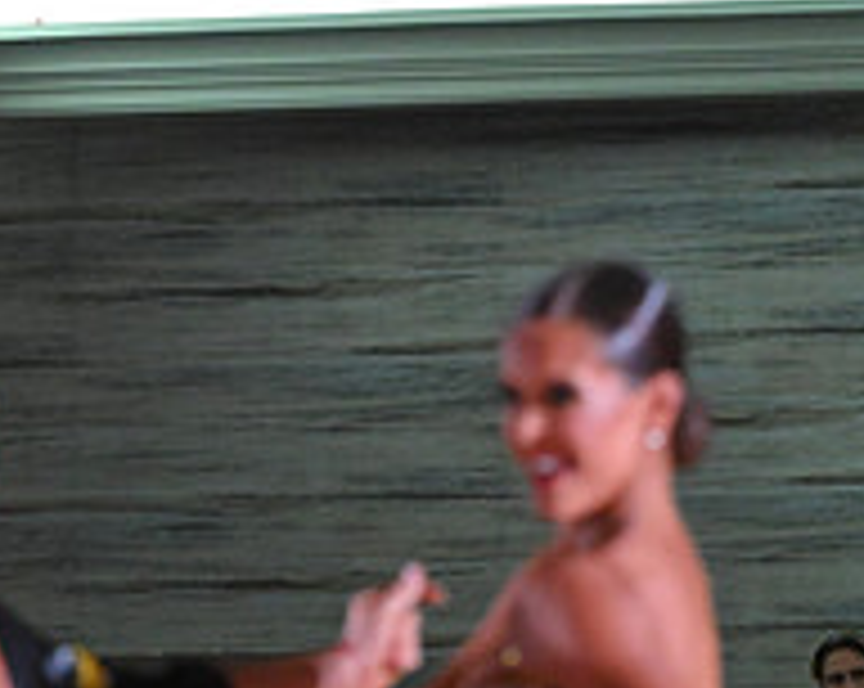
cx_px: 313
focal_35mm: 511
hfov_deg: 3.8
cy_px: 962
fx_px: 13047
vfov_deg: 3.0
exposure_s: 1/400
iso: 6400
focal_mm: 180
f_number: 5.6
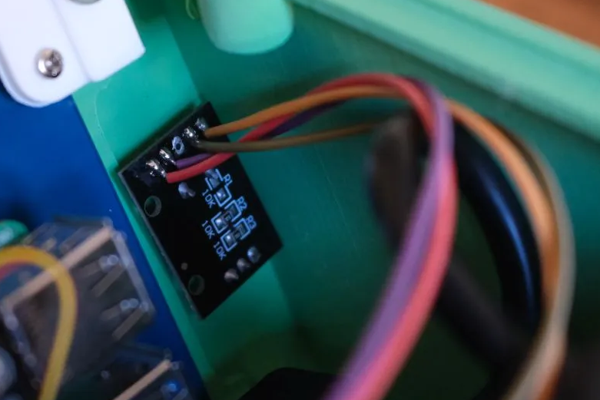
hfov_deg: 23.5
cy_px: 230
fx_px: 1434
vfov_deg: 15.9
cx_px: 174
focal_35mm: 86
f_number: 5
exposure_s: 1/125
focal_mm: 37
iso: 6400
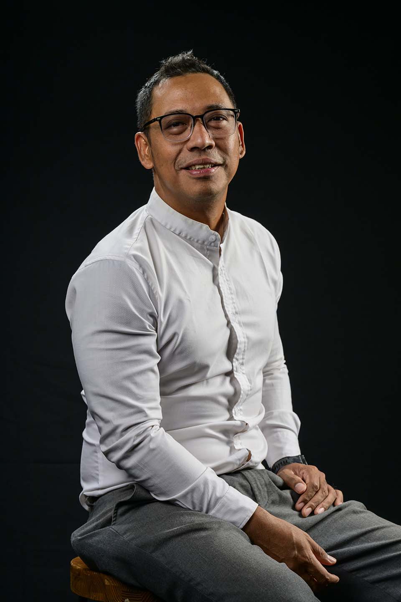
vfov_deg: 23.9
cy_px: 301
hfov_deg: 16.1
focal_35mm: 85
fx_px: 1420
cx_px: 200
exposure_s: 1/200
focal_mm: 85
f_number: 8
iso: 400
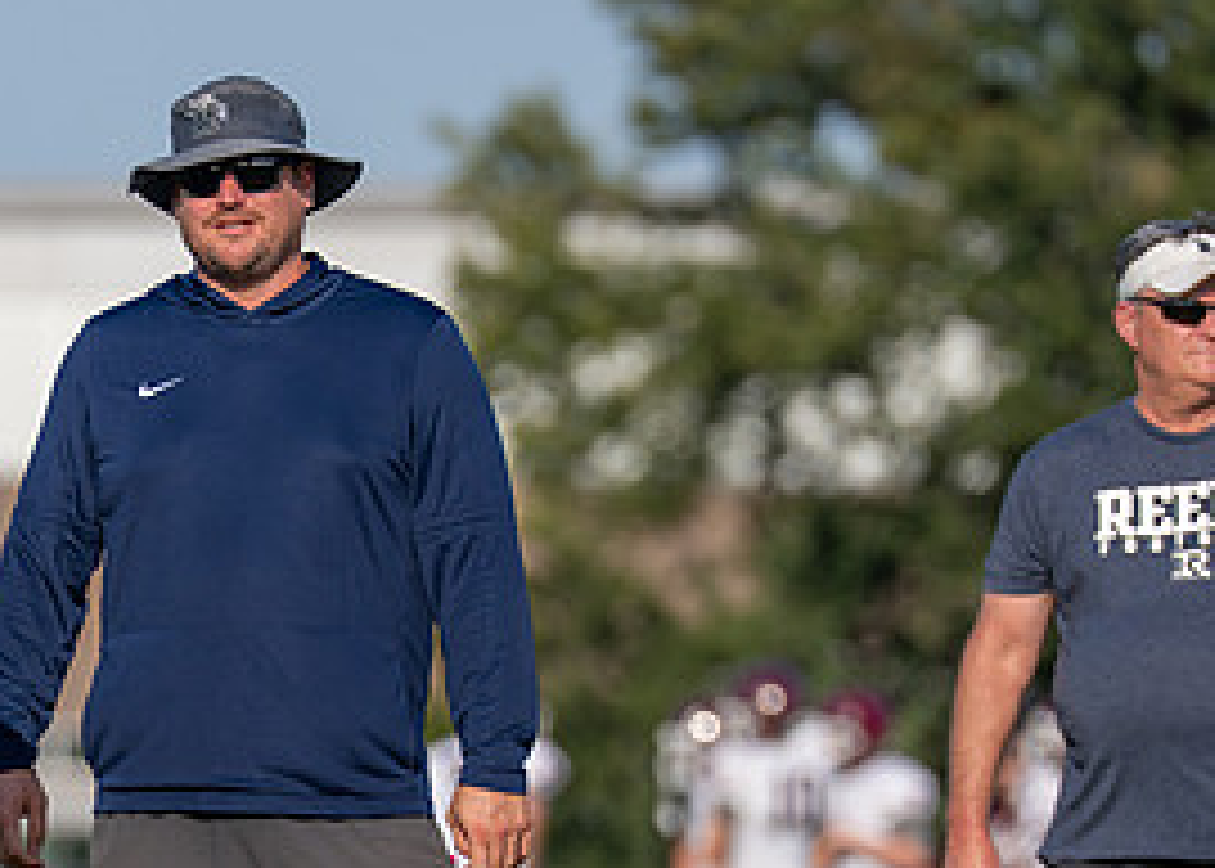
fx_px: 22228
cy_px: 739
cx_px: 284
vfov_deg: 2.2
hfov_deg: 3.1
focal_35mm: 644
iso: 160
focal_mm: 200
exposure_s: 1/3200
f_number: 2.8
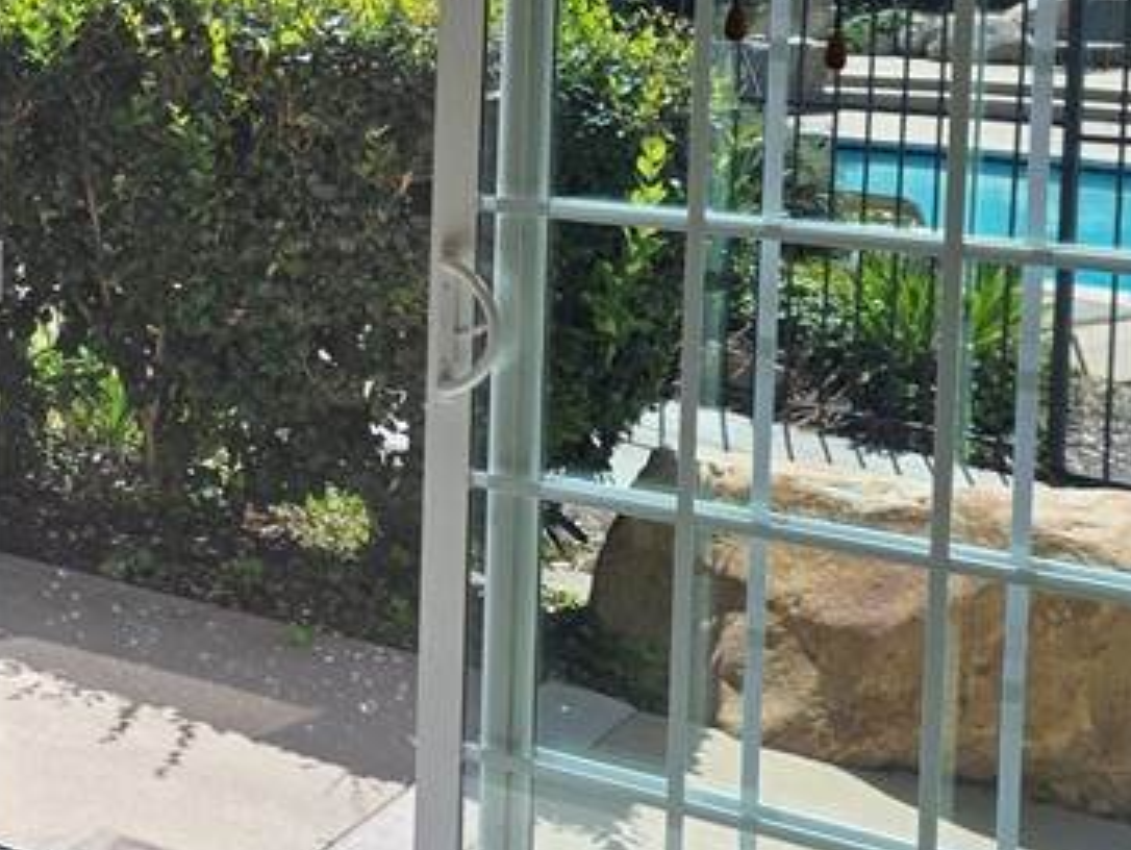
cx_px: -387
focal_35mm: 65
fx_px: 2125
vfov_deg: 22.1
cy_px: 75
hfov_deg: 25.2
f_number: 1.7
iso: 80
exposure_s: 1/3034
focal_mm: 6.3
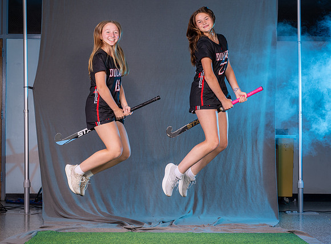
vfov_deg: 15.0
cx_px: 159
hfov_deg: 20.2
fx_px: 930
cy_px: 111
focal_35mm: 98
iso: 80
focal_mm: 70
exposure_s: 1/125
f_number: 5.6
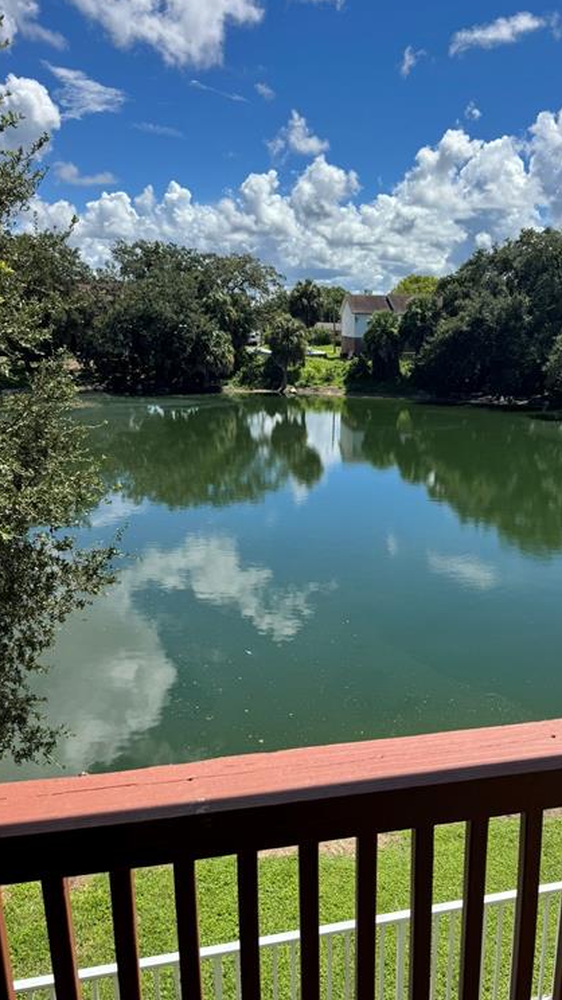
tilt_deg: -14.5
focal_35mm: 27
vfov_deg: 69.9
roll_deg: -1.2
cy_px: 505
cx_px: 372
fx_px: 716
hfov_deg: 42.3
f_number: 1.78
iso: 80
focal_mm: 6.76
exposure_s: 1/4049
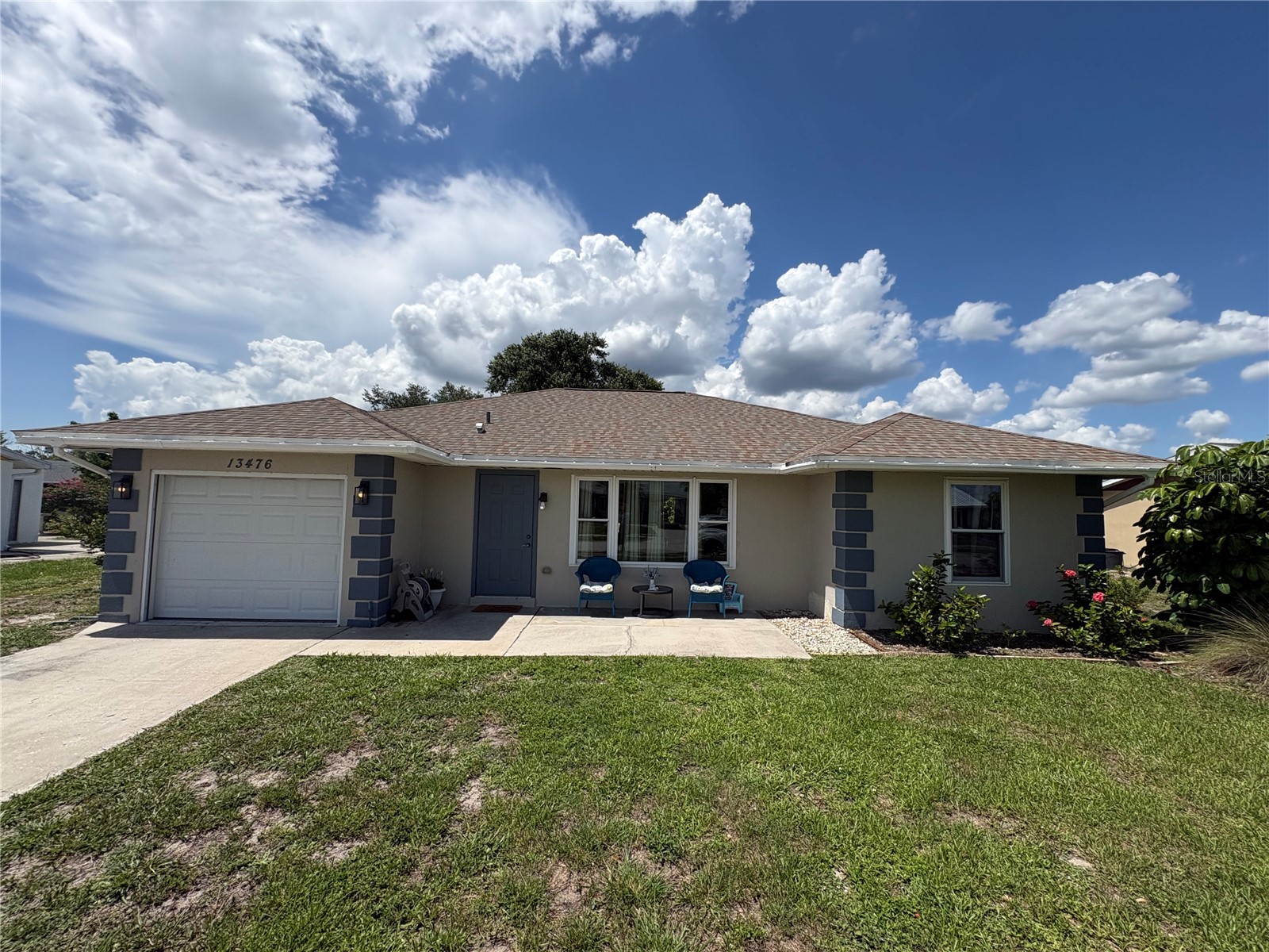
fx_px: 513
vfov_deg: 85.7
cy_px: 476
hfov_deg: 102.1
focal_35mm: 14
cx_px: 634
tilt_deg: +3.5
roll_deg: -1.1
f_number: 2.2
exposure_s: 1/3546
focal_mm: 2.22
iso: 50
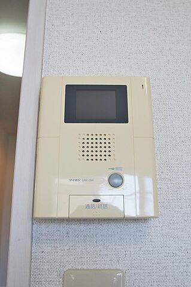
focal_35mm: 36
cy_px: 144
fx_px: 287
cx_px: 96
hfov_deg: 36.8
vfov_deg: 53.2
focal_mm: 24
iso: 100
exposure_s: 1/50
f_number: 5
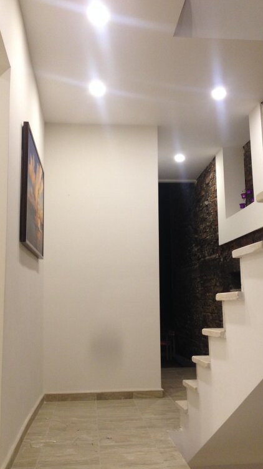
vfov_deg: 51.6
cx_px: 130
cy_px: 239
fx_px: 484
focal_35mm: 39
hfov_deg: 30.4
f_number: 2.4
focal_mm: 4.28
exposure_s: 1/20
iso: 160
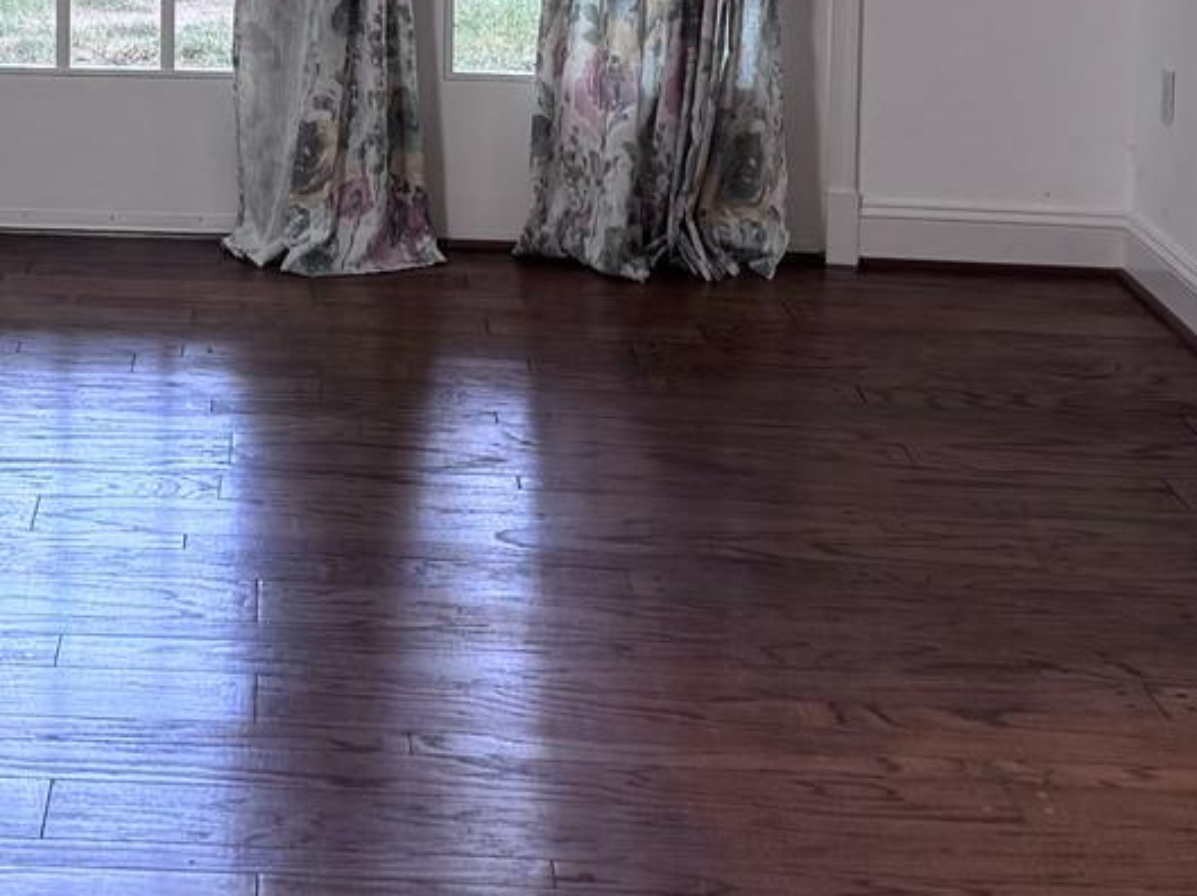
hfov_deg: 20.6
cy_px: -172
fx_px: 3214
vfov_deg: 15.3
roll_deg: -0.9
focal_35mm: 93
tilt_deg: -5.1
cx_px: 72
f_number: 1.78
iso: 160
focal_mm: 6.76
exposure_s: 1/121
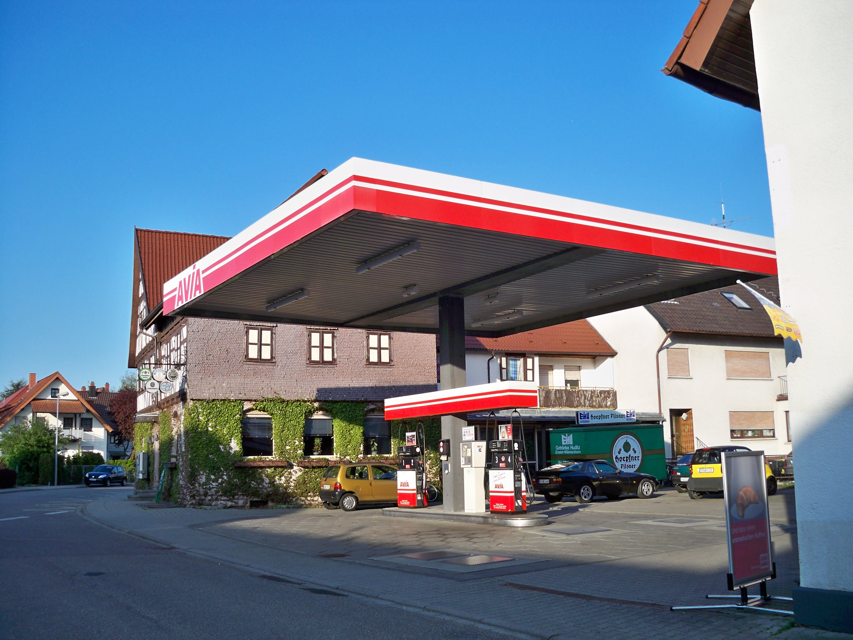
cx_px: 426
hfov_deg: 52.6
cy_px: 320
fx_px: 862
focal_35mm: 35
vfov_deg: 40.7
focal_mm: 6.3
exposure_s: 1/400
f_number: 3.1
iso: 64
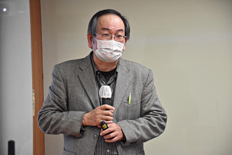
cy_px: 78
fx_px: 967
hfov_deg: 13.7
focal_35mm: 150
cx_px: 116
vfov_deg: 9.2
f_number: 5.6
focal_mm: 100
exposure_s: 1/160
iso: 3200
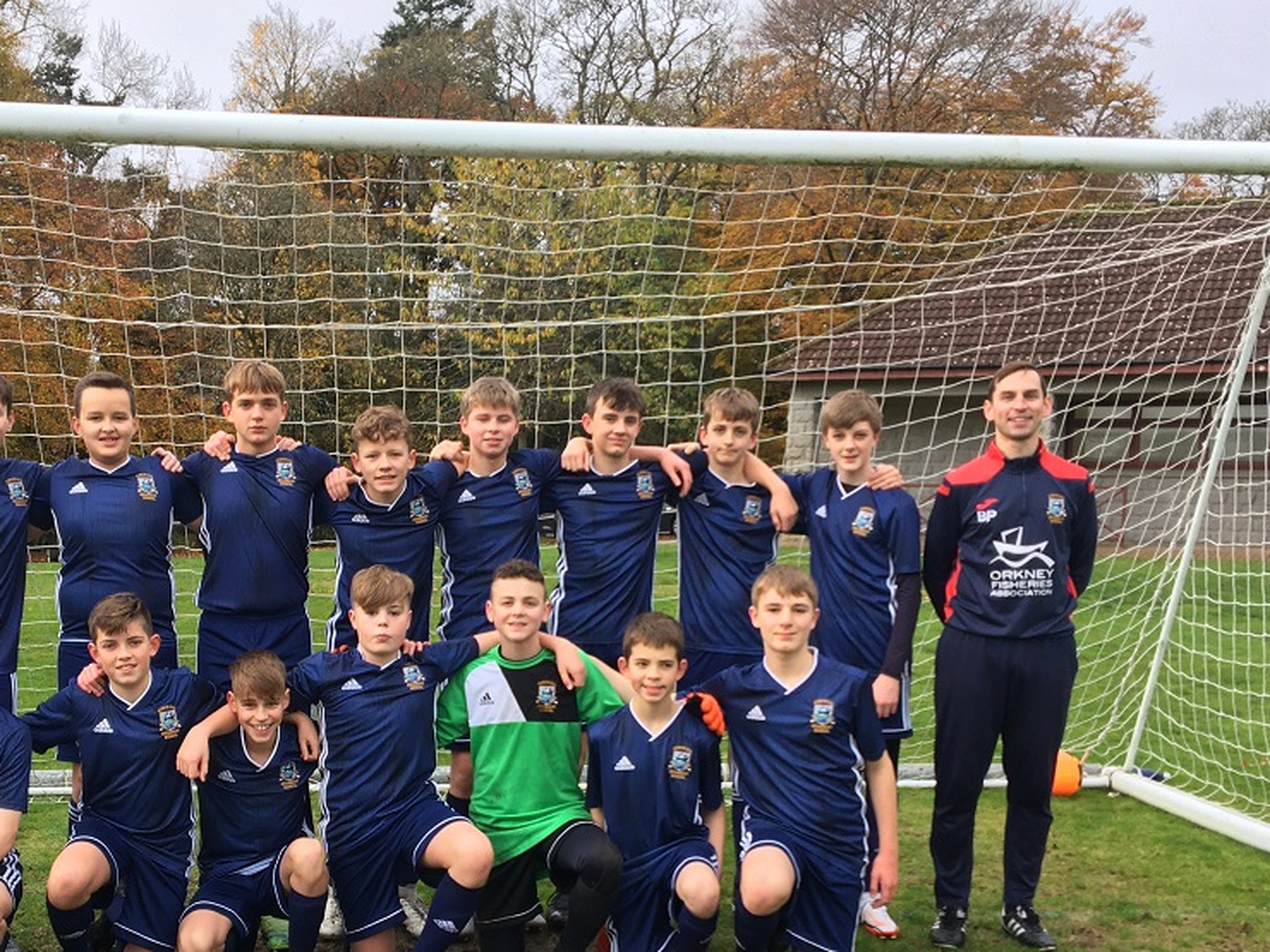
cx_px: 475
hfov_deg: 40.2
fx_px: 1724
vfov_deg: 30.5
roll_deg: -1.9
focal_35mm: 47
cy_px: 678
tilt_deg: -5.6
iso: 25
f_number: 2.2
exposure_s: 1/100
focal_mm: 4.15
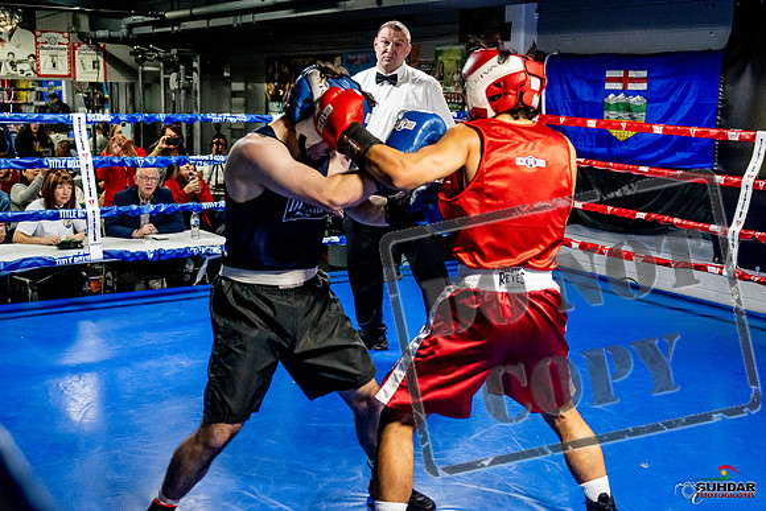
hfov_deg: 43.6
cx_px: 383
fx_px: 958
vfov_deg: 29.9
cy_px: 256
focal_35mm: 45
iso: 5000
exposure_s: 1/800
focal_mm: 30
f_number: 2.8
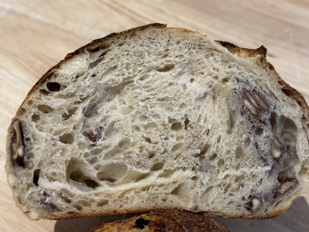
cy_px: 116
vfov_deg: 30.3
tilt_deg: -48.7
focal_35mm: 48
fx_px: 428
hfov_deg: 39.7
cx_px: 154
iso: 80
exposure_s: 1/60
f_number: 1.78
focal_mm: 6.86
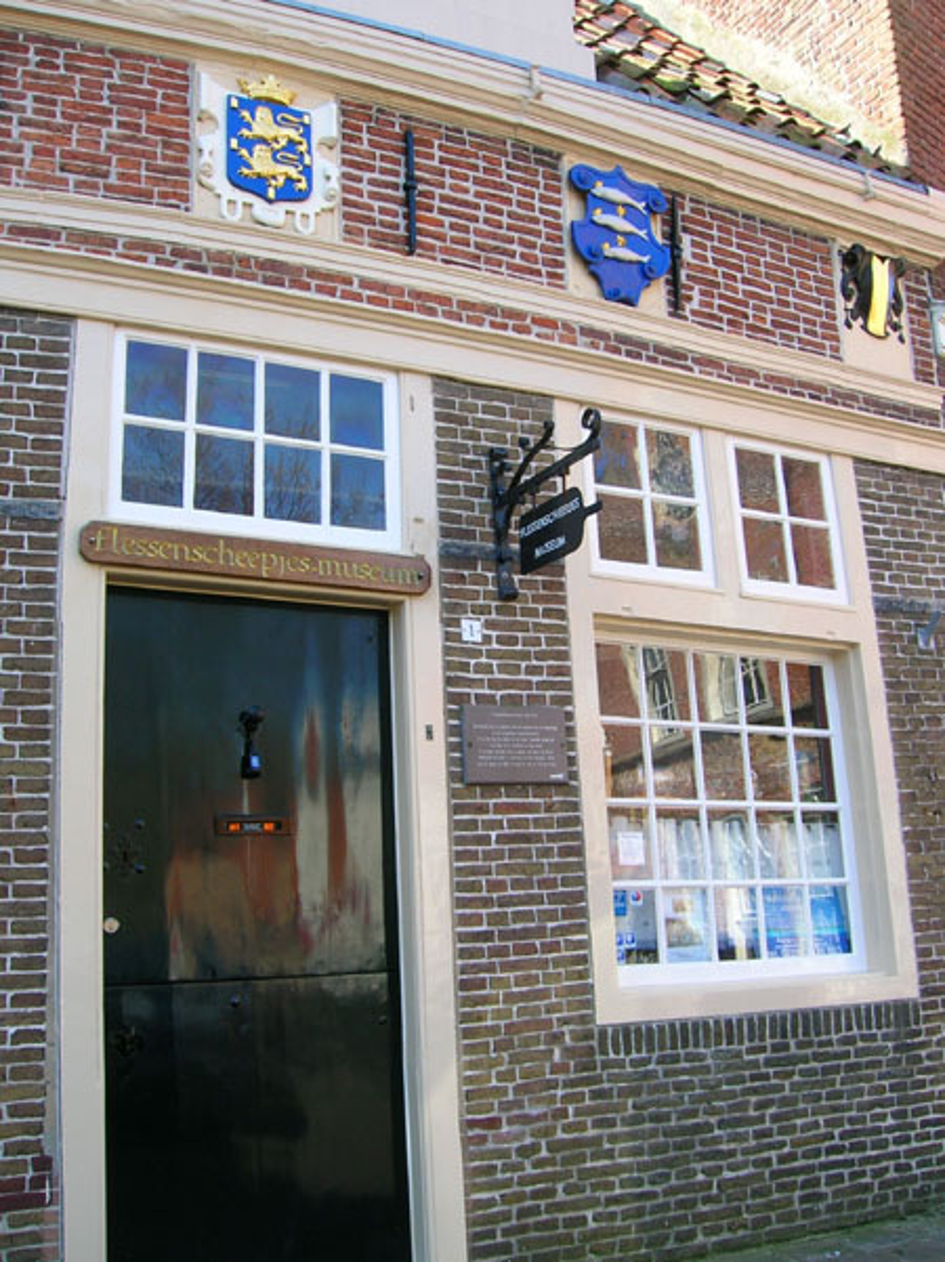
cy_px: 631
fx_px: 1239
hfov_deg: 41.8
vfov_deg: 54.0
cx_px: 472
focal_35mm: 34
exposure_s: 1/62
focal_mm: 5.7
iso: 50
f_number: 4.9
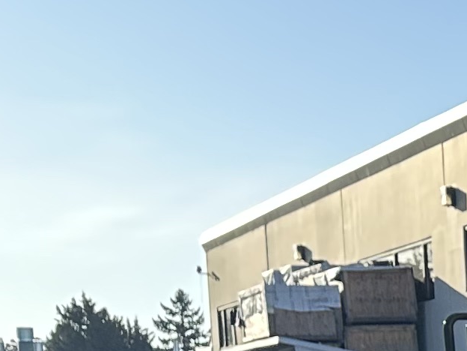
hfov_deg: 9.6
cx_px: 1453
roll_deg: +0.9
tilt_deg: -4.3
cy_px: 618
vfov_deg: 9.2
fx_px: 2091
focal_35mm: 155
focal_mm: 6.86
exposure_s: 1/1812
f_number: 1.78
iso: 80
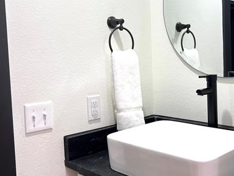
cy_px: 76
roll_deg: +2.1
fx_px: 298
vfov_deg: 32.9
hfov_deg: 42.6
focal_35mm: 44
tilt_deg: -3.0
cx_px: 145
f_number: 1.5
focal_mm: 5.7
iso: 100
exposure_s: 1/120
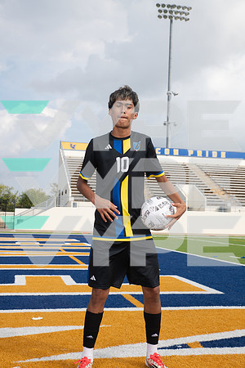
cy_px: 184
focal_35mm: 48
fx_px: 490
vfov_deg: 41.1
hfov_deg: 28.1
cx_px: 122
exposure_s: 1/400
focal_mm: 48
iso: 100
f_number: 7.1
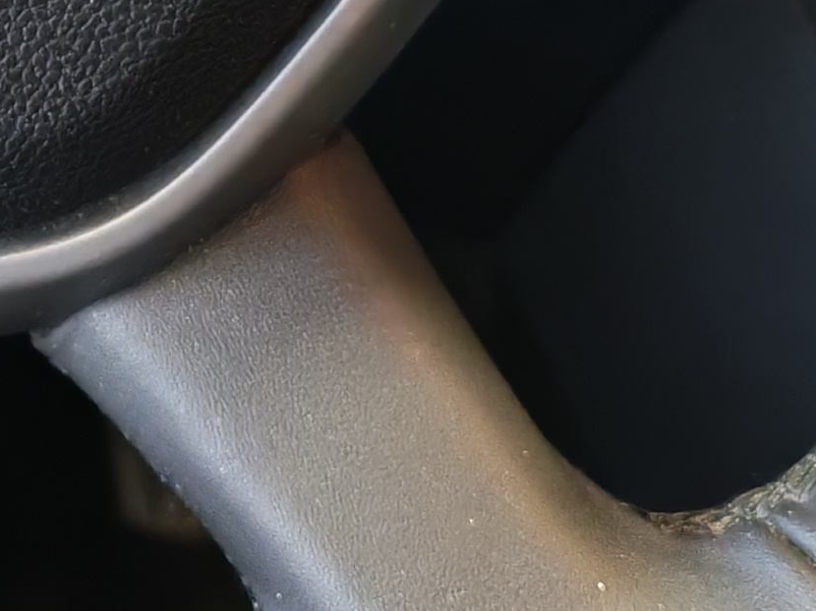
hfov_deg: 12.4
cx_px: -353
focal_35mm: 153
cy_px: -590
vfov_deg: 9.1
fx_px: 3606
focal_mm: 6.12
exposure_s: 1/50
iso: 1000
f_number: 1.9
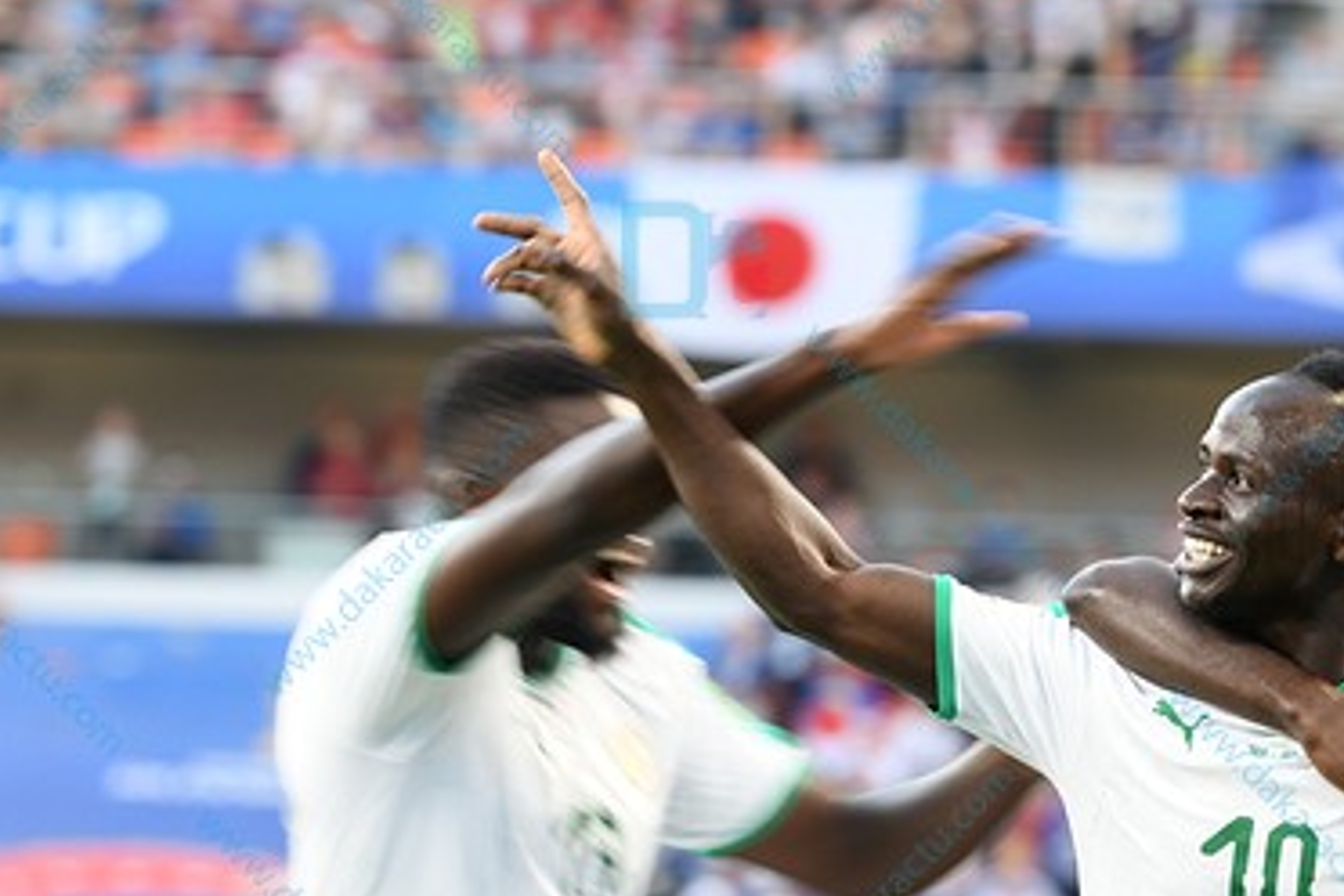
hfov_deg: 4.5
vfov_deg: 3.0
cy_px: 863
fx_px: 17172
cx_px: 921
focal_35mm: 460
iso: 250
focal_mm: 190
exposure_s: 1/60
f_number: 5
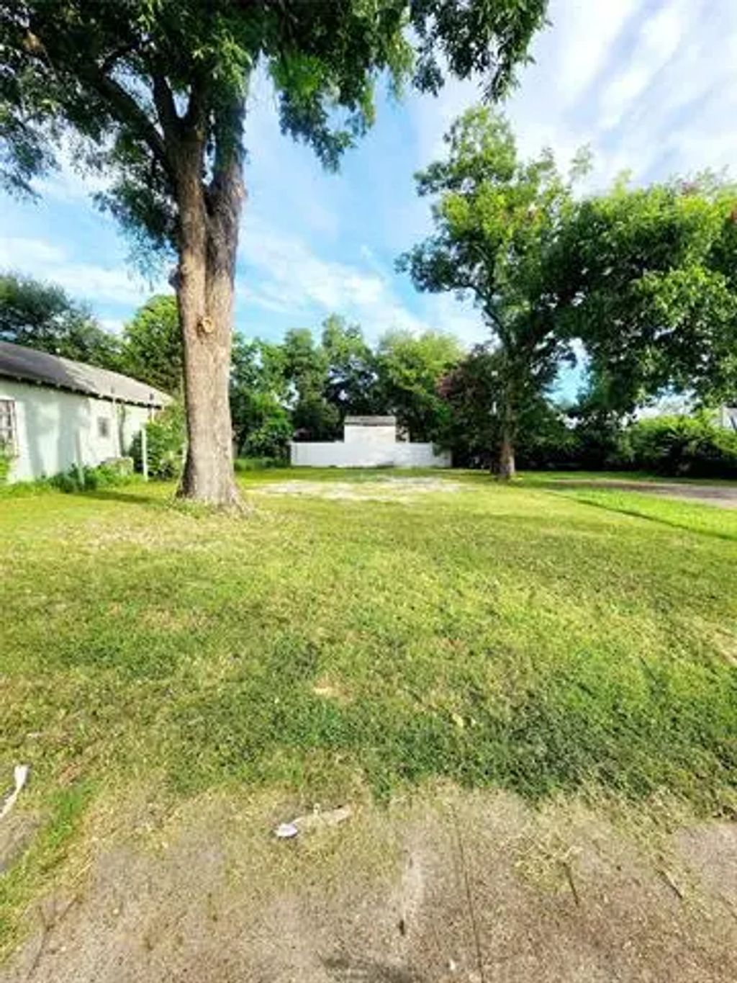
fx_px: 369
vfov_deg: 106.2
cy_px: 492
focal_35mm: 13
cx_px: 368
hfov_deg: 89.9
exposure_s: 1/556
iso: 50
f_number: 2.2
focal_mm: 2.2
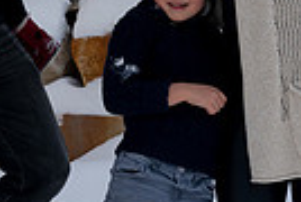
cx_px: 17
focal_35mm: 267
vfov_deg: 5.1
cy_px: -111
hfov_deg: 7.7
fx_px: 2237
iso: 160
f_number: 6.3
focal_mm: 42
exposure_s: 1/640
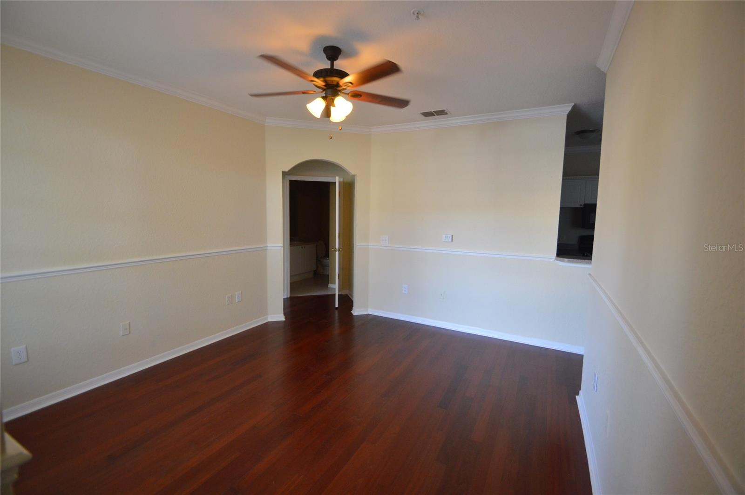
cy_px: 248
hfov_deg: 100.5
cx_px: 372
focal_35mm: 15
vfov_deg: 77.2
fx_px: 310
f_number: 3.5
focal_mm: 10
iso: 800
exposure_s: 1/60
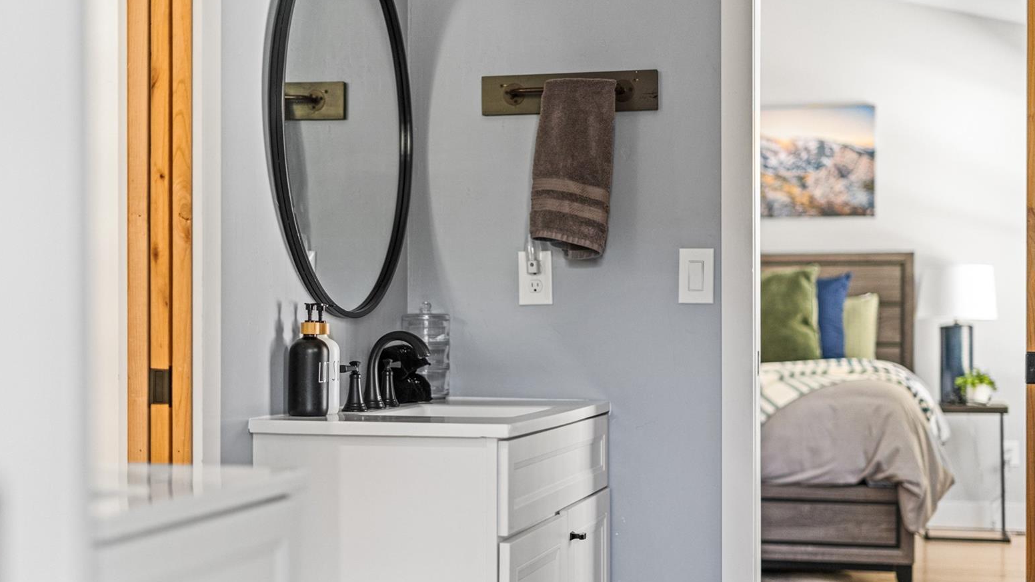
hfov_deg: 38.5
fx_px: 1482
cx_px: 503
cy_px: 317
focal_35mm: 54
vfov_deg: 22.2
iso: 1600
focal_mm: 50
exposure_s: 1/125
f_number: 1.8
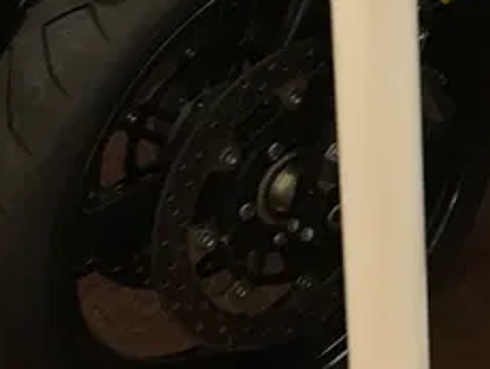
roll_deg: -2.5
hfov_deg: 12.3
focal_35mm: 151
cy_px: -147
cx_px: 799
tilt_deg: -22.6
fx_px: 2140
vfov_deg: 9.6
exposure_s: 1/33
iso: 80
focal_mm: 4.15
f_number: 2.2
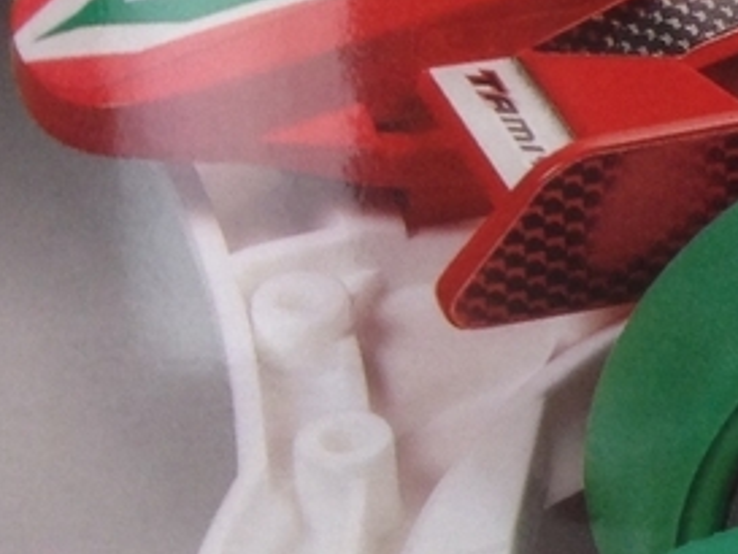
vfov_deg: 10.2
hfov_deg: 12.3
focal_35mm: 145
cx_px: 1389
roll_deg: +0.0
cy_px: 311
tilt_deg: -1.8
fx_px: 3093
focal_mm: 4.12
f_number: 2.4
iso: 64
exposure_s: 1/20
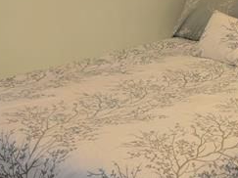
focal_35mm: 97
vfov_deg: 15.2
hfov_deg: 19.1
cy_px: 65
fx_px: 667
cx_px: 283
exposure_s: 1/30
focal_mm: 5.4
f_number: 1.8
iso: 100
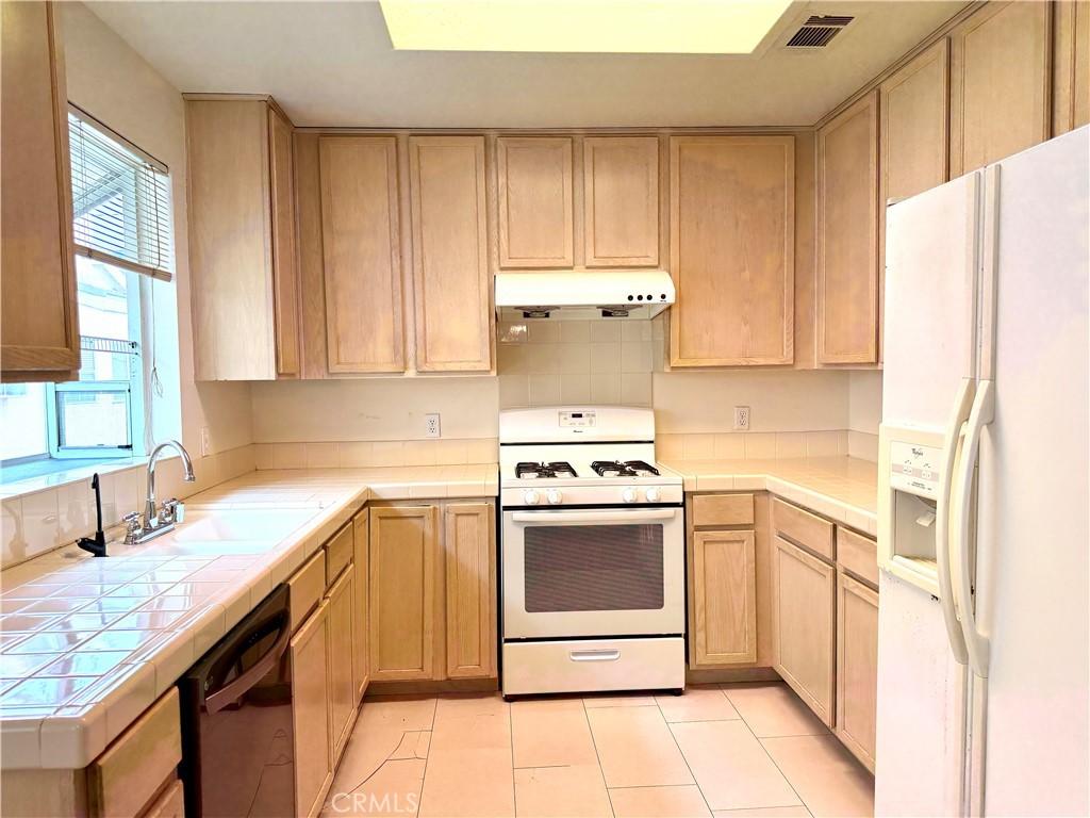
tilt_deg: -3.6
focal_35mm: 24
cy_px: 409
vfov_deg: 56.8
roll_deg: +1.4
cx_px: 545
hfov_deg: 71.6
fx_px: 756
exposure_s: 1/199
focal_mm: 6.76
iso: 200
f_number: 1.78
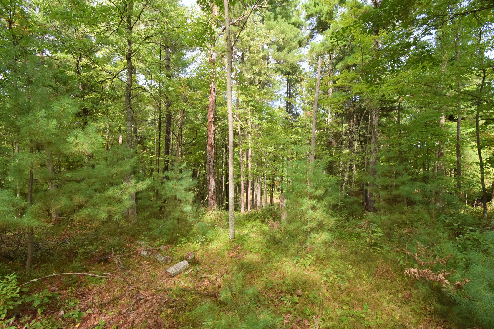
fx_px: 206
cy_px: 164
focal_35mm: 15
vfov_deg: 77.3
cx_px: 247
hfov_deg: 100.4
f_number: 13
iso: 320
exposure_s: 1/100
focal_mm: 10
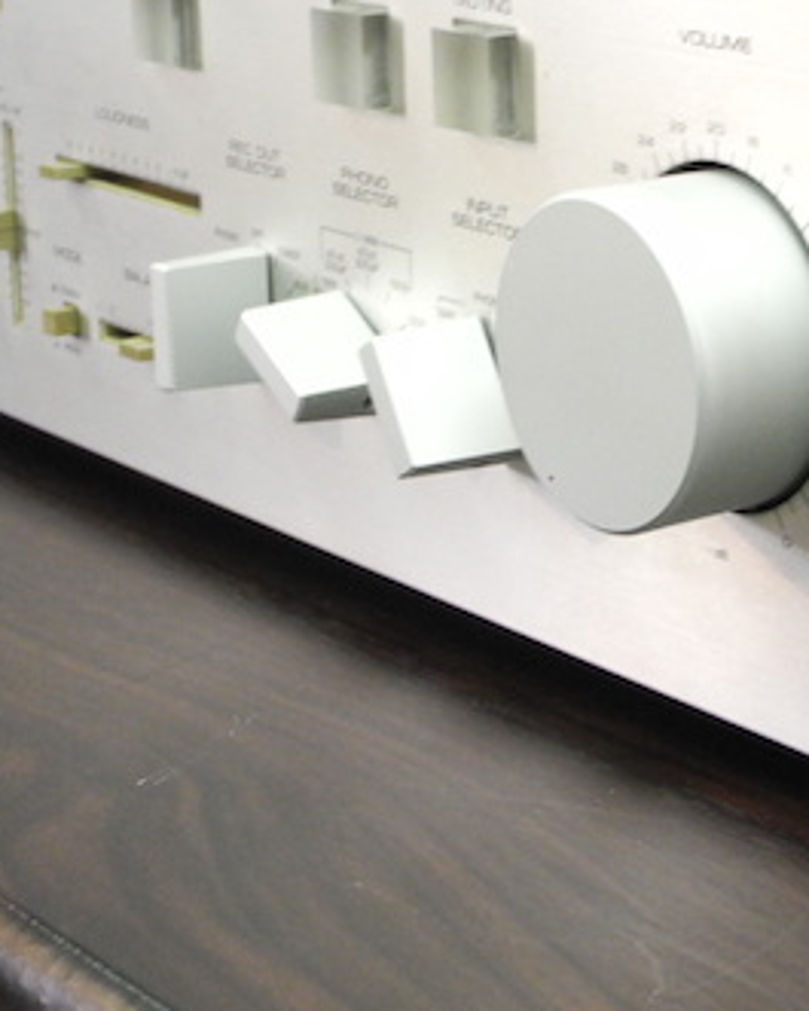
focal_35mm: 99
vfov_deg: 19.2
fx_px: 2962
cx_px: 858
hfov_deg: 15.2
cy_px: 226
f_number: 3.2
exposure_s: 1/29.3
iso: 400
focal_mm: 7.4
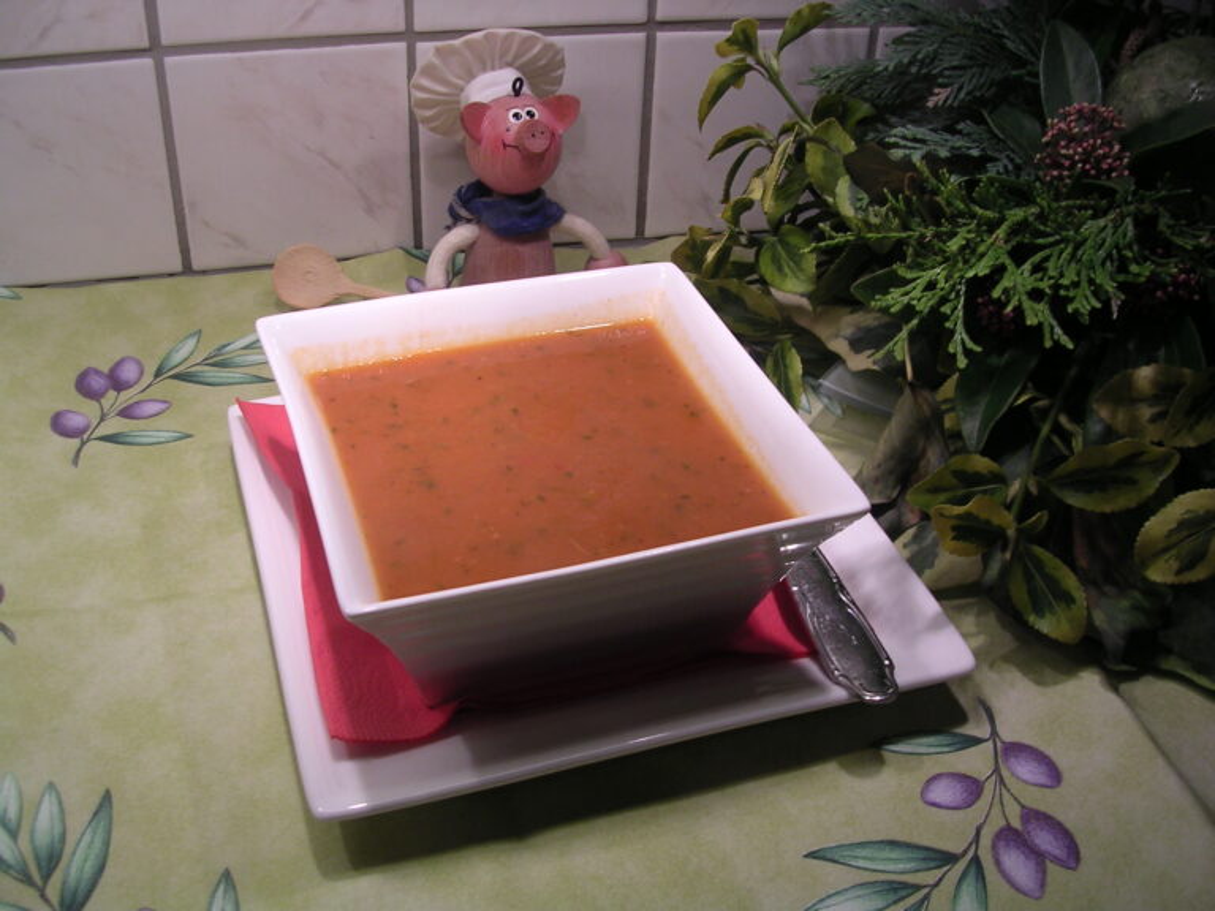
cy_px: 456
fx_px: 1334
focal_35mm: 38
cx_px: 608
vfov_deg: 37.7
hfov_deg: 49.0
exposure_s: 1/51.8
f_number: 2.8
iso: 100
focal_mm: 5.8
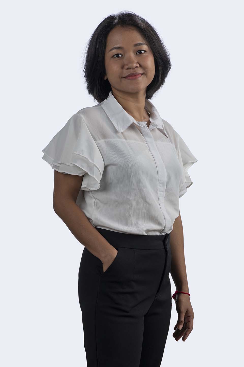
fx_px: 1067
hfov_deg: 13.0
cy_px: 184
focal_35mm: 105
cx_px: 122
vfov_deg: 19.5
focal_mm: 105
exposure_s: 1/250
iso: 100
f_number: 9
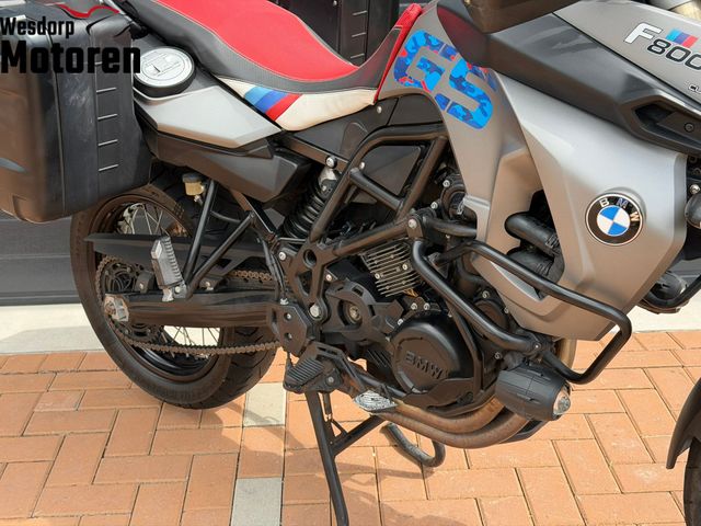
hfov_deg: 39.7
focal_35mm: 48
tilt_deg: -22.6
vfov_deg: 30.3
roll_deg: +1.3
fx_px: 972
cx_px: 350
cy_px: 263
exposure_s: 1/810
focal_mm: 6.76
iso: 80
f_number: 1.78
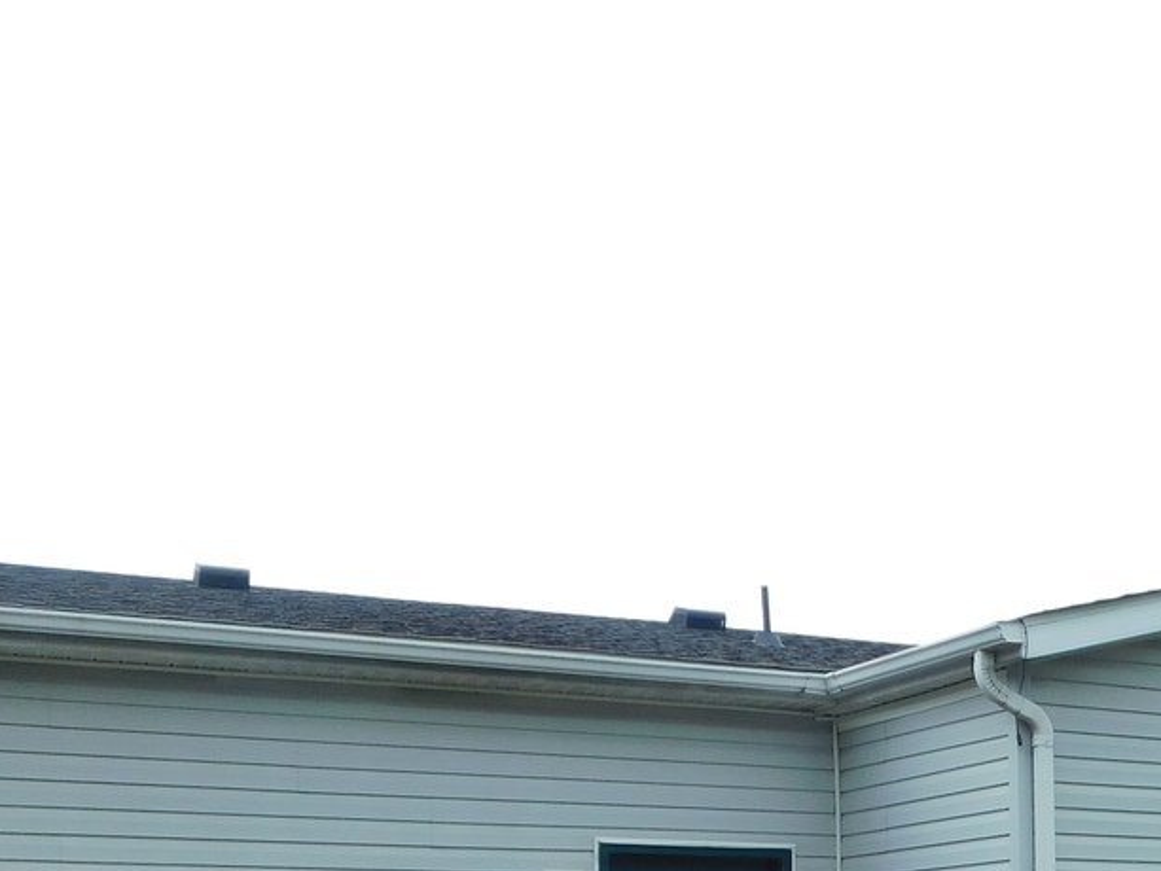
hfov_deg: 34.0
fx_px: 1811
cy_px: 896
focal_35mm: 54
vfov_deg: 25.5
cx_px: 996
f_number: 3
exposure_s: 1/320
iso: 125
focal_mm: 4
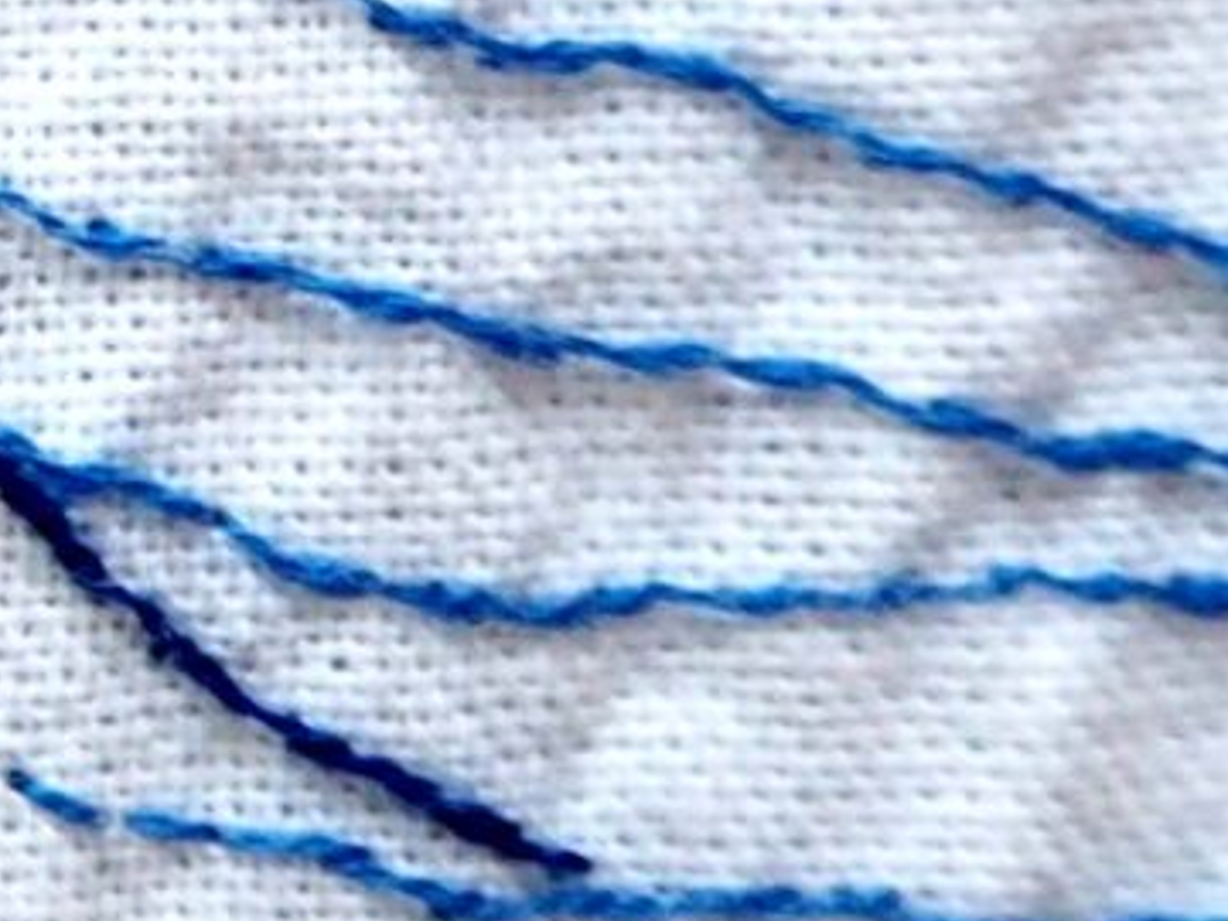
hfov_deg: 9.1
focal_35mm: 199
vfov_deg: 7.3
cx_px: -1600
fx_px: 7060
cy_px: -720
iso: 1000
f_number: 3.5
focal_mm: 14
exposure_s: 1/60
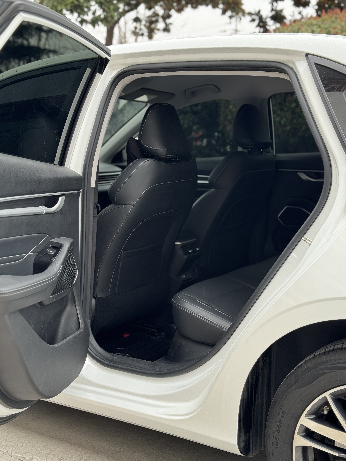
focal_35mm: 48
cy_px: 230
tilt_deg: -7.6
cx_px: 173
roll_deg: +0.4
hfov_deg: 30.3
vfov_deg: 39.7
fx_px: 640
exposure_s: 1/142
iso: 64
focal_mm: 6.86
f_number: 1.78
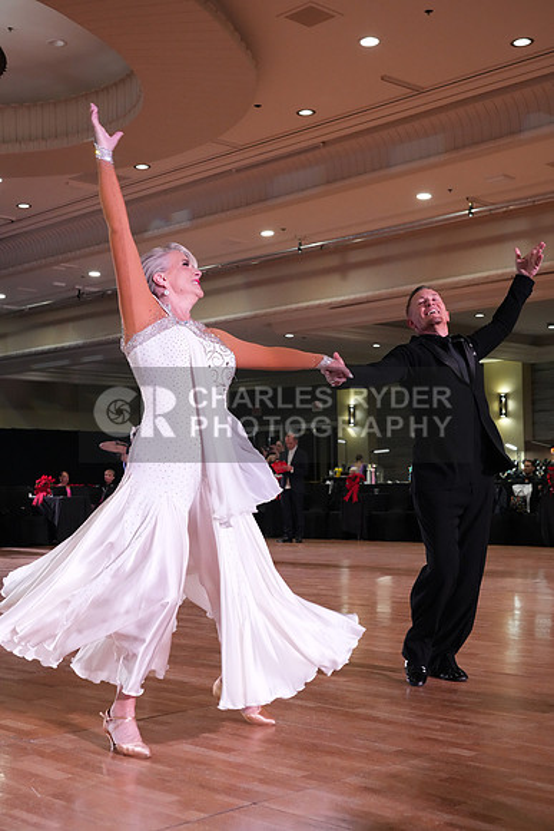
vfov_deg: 42.7
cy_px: 416
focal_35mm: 46
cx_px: 277
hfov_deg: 29.3
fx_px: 1061
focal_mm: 46
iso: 5000
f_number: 5.6
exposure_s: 1/320
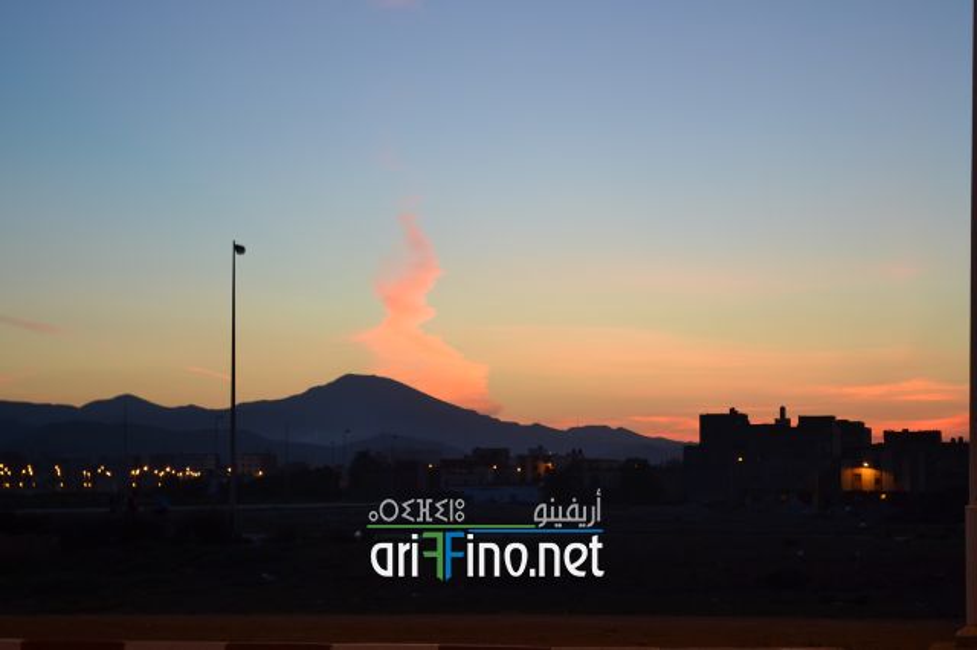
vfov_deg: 16.5
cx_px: 488
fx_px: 2238
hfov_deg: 24.6
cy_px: 325
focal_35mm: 82
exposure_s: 1/15
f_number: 5.6
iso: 400
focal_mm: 55
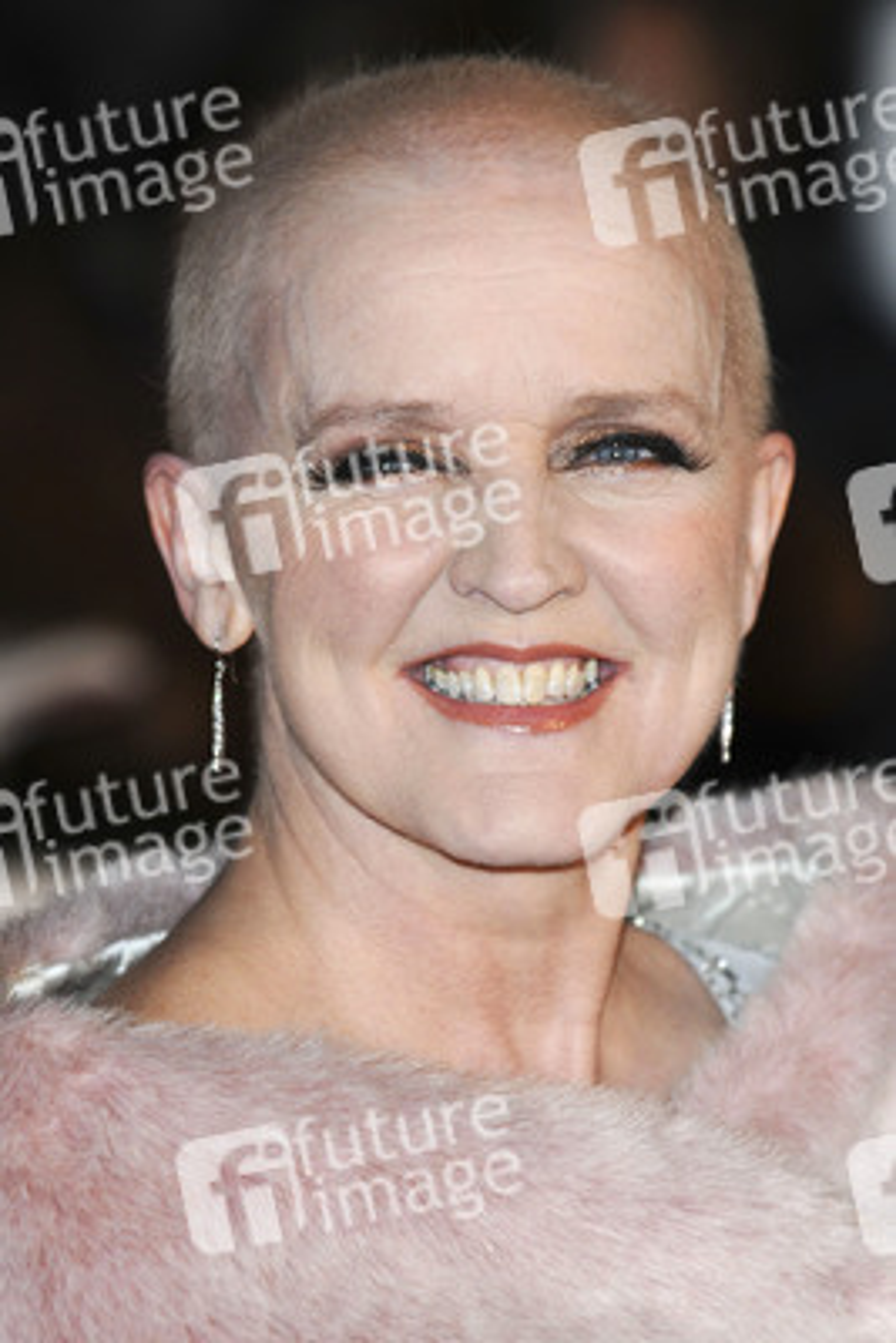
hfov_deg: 5.0
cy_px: 672
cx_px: 448
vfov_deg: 7.4
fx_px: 10350
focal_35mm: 278
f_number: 4.5
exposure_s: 1/160
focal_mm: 185
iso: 400
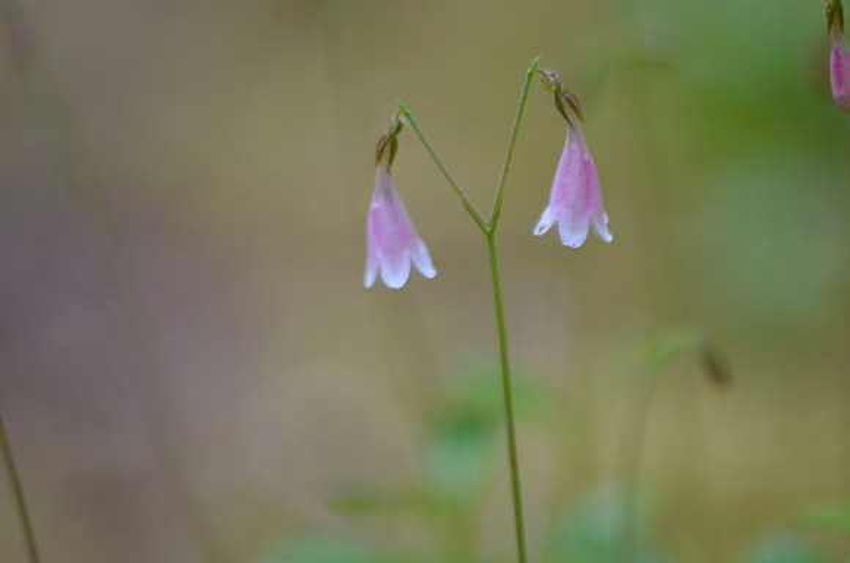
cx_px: 425
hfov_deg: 4.6
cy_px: 282
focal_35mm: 450
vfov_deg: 3.0
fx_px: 10602
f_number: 5.6
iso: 1400
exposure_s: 1/500
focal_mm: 300
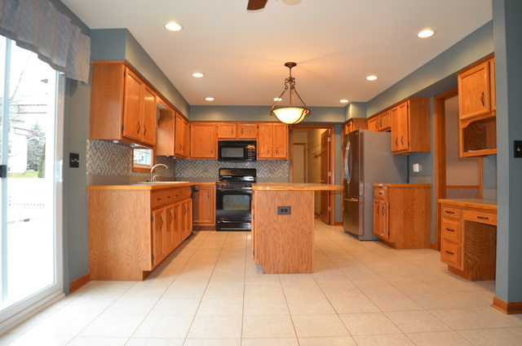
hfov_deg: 81.3
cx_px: 261
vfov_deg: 59.3
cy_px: 173
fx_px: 304
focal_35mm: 21
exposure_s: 1/60
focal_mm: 14
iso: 450
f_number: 2.8
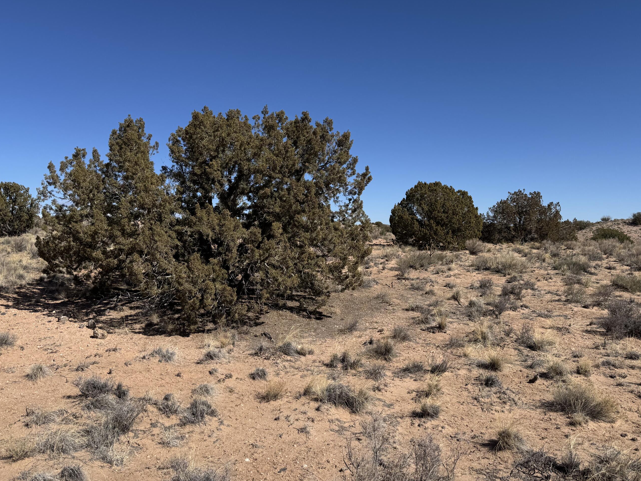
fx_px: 519
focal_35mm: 28
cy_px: 243
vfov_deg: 49.8
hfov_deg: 63.4
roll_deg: +0.5
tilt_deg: -0.7
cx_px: 343
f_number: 1.78
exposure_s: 1/6410
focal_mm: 6.76
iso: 80
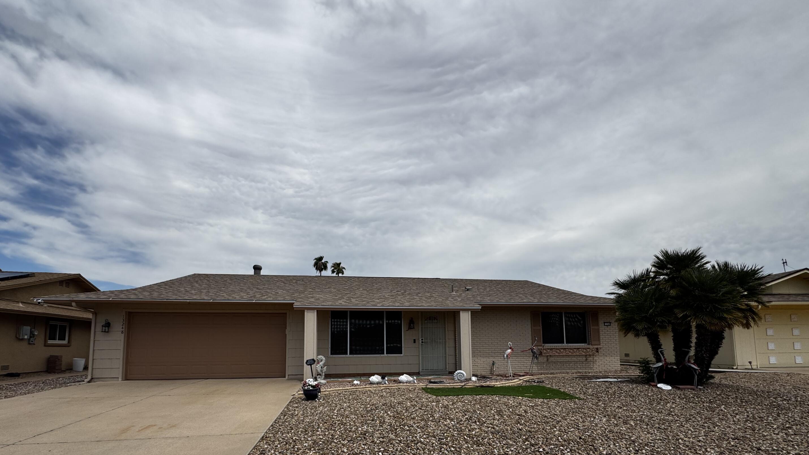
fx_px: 343
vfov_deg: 64.7
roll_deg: +0.0
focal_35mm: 16
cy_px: 317
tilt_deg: +5.2
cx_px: 397
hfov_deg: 99.4
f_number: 2.2
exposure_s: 1/2985
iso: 50
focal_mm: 2.22
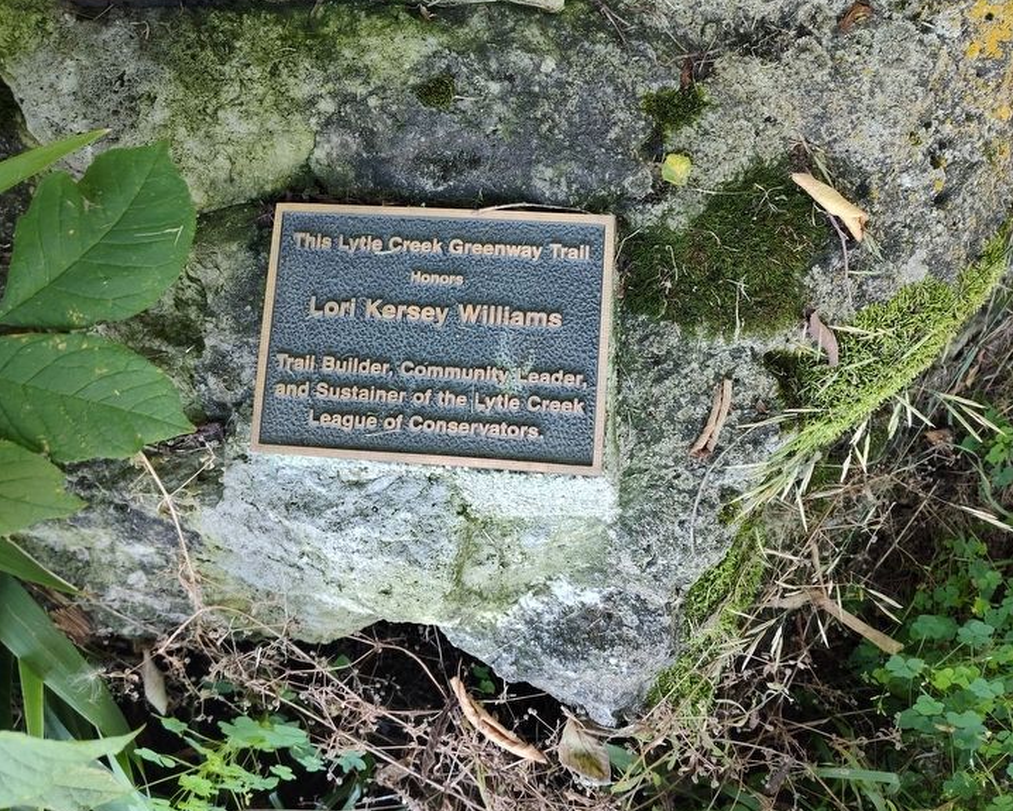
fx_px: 750
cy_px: 406
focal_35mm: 25
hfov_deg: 68.0
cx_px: 473
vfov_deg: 56.8
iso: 297
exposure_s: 1/120
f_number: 1.8
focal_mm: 5.56
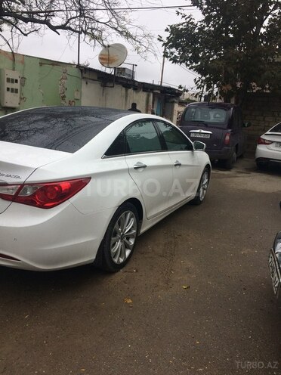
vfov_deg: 61.7
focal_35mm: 29
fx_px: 314
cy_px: 188
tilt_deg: -12.2
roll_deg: -3.3
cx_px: 140
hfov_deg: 48.2
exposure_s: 1/402
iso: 32
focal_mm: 4.15
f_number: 2.2
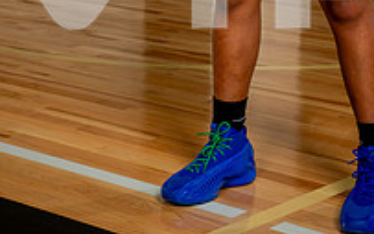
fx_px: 1264
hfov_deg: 16.8
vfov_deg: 10.1
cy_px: -157
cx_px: 258
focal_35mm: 124
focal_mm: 55
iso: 250
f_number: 8
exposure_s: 1/500
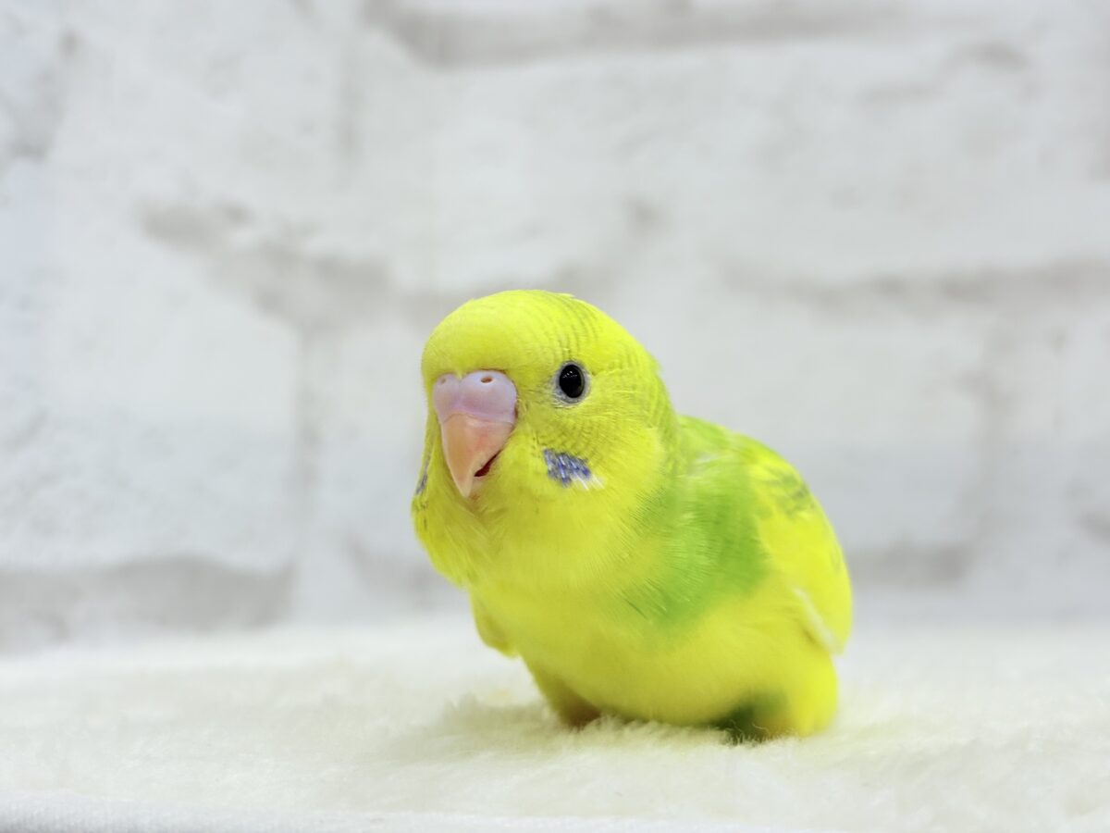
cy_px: 416
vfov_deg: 28.0
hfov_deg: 36.8
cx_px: 555
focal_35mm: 52
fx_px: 1667
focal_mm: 5.96
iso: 50
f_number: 1.6
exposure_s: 1/100
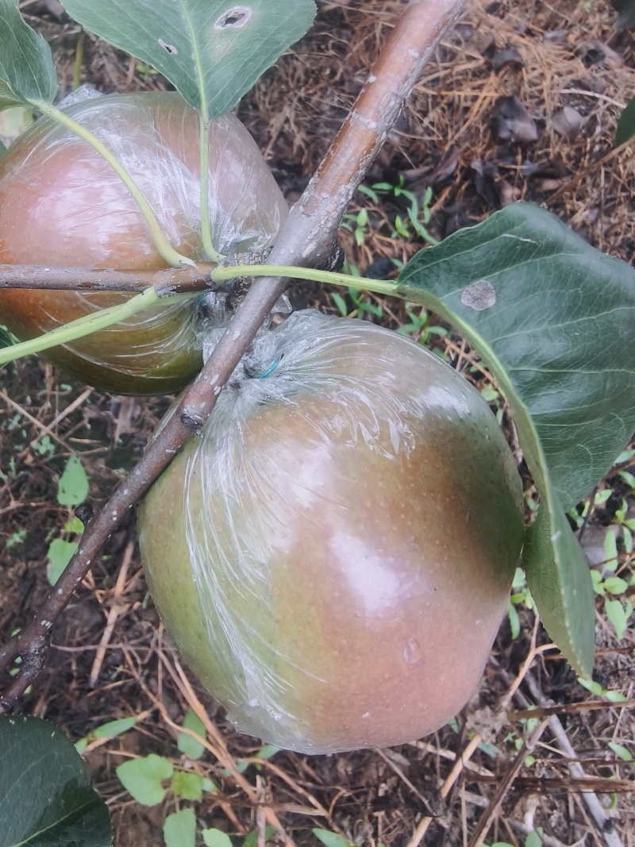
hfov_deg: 58.9
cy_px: 424
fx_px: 563
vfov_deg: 73.9
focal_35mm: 23
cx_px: 318
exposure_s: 1/100
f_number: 2
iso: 250
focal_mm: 2.32
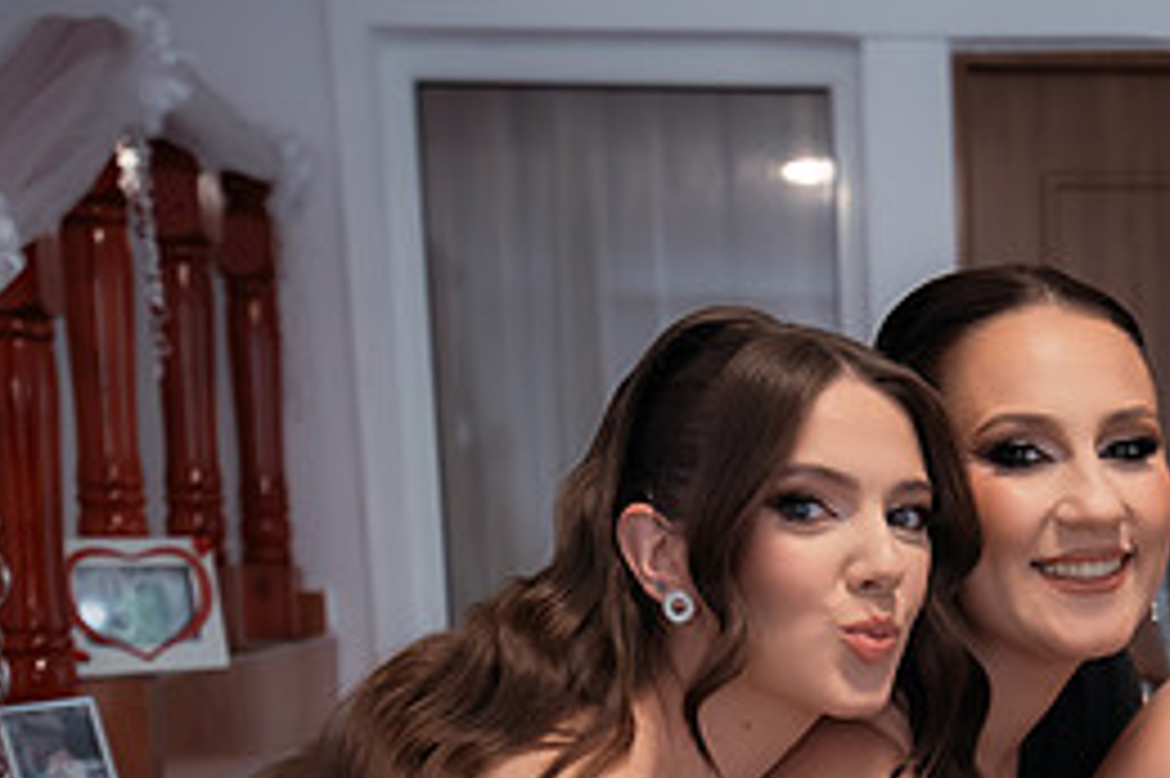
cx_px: 1084
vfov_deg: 19.5
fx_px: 2176
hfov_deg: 28.7
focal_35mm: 67
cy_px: 825
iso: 1600
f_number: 2.8
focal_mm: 30
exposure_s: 1/250
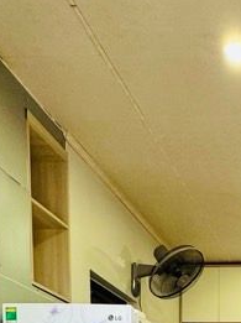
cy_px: 490
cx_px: 309
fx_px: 512
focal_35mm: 55
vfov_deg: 25.7
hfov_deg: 23.6
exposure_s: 1/99
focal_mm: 2.22
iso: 160
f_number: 2.2
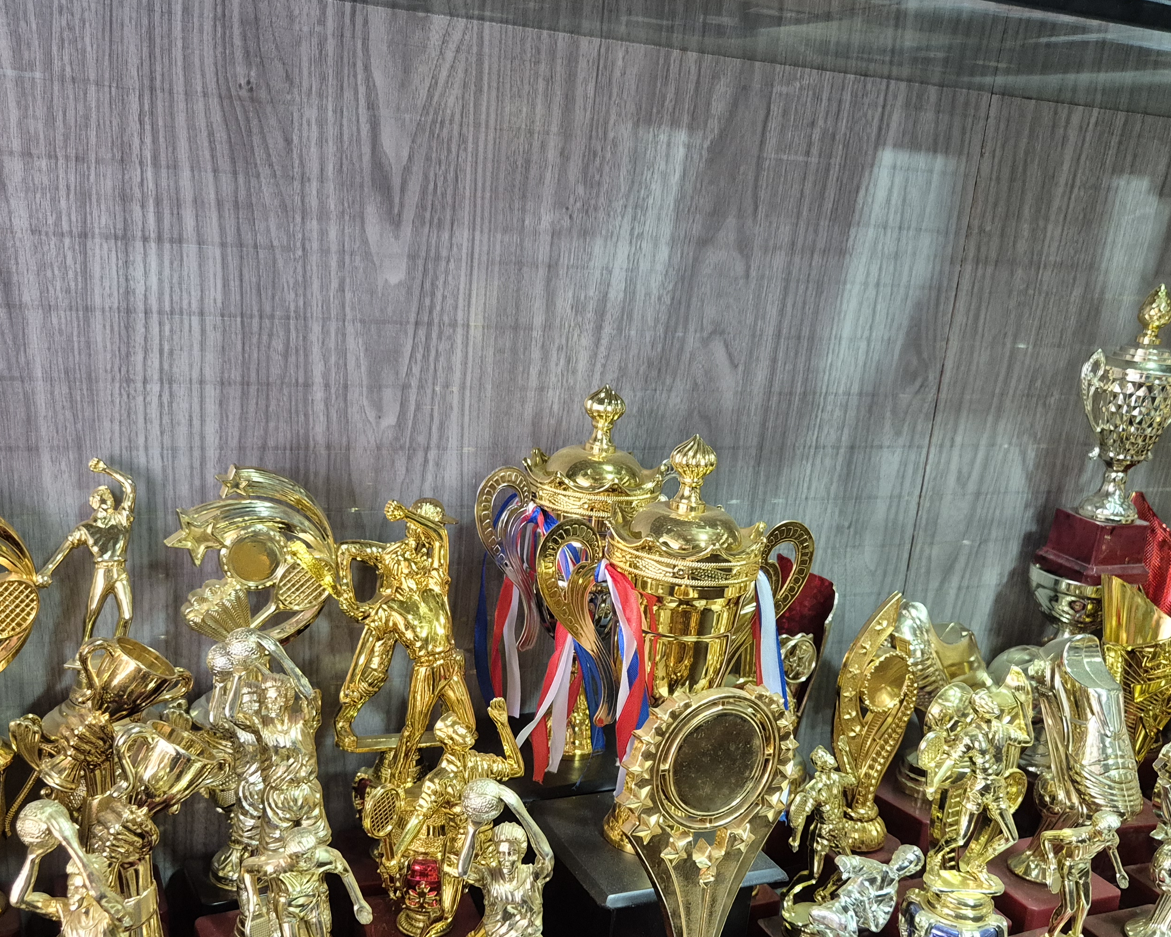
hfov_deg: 50.3
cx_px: 575
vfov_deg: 40.6
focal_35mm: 36
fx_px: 1248
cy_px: 625
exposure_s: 1/100
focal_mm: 5.4
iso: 800
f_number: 1.8
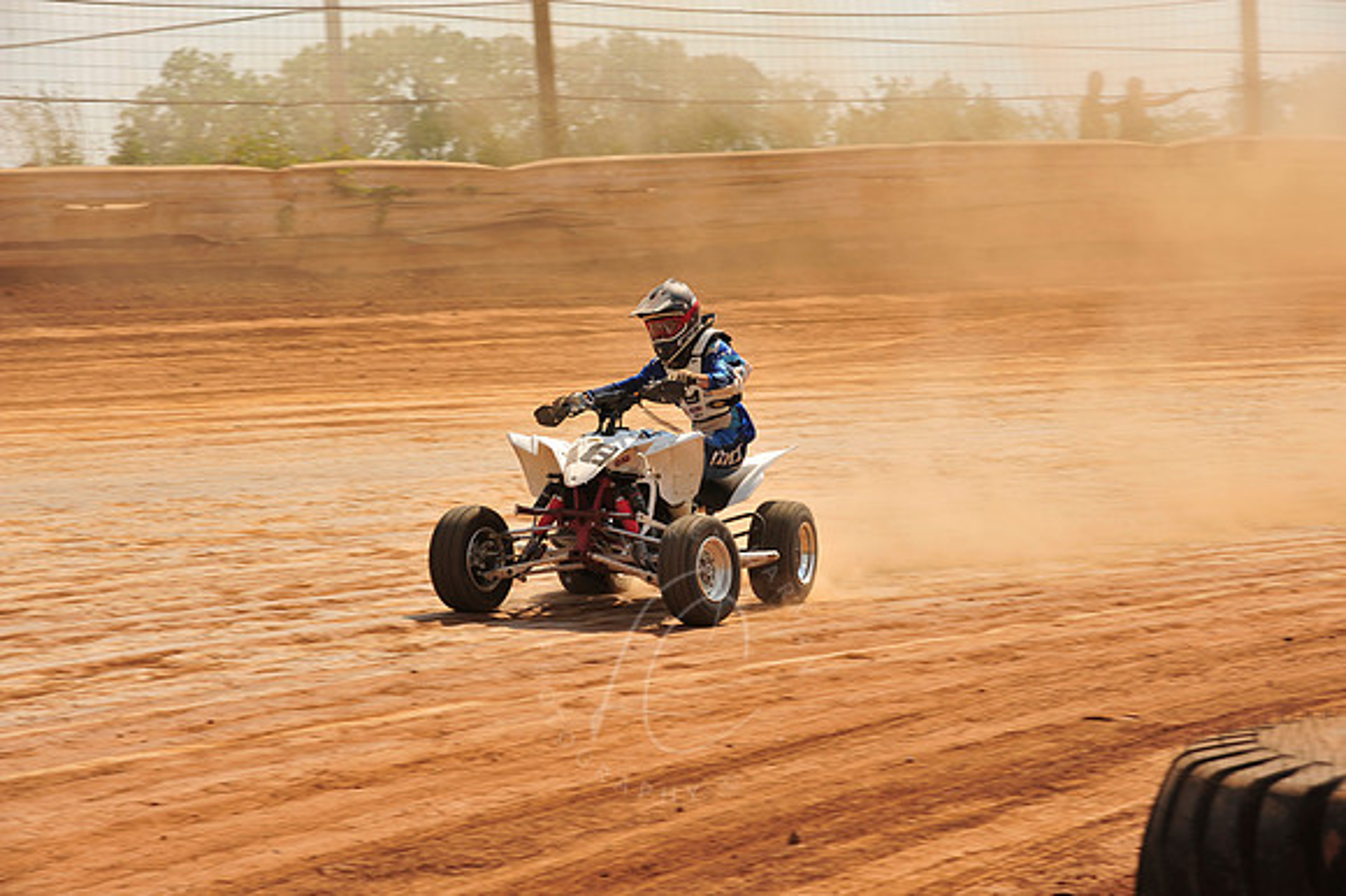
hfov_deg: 16.4
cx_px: 673
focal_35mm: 125
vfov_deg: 11.0
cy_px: 448
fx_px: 4671
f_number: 10
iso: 200
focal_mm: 125
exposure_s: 1/400
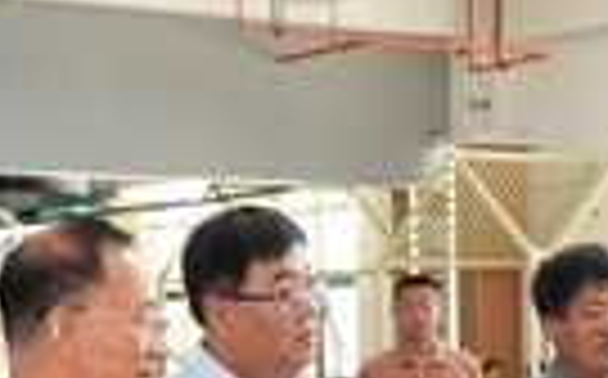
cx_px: 437
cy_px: 702
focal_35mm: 109
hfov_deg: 19.0
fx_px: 1804
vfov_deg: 11.1
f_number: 4
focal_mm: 24
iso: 250
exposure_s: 1/60
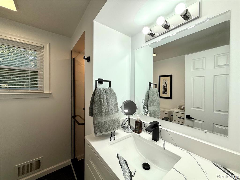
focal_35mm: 14
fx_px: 97
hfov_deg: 102.1
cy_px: 90
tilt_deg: -0.2
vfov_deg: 85.7
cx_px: 120
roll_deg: -0.5
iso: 50
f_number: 2.2
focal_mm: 2.22
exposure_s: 1/260
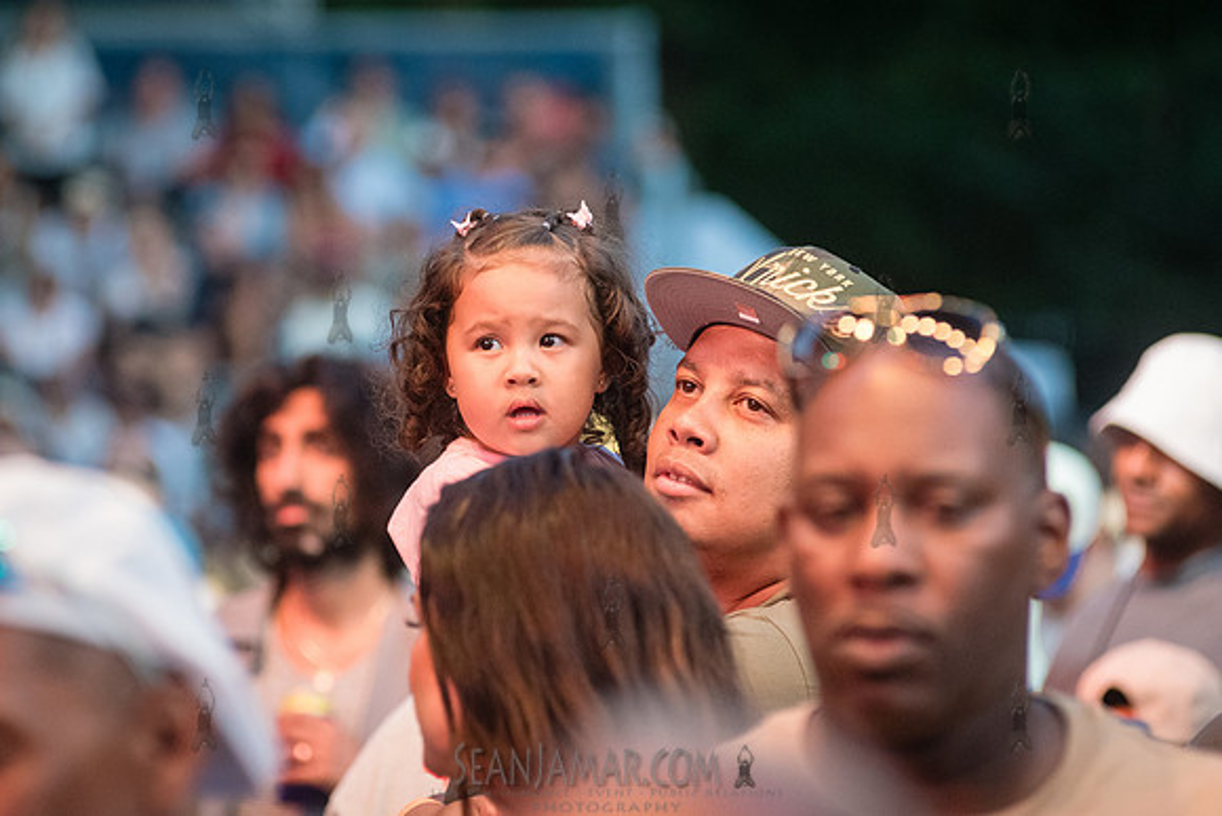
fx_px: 7297
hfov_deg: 9.6
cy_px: 323
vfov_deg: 6.4
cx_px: 543
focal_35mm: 215
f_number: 4
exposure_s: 1/640
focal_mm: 170
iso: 4000
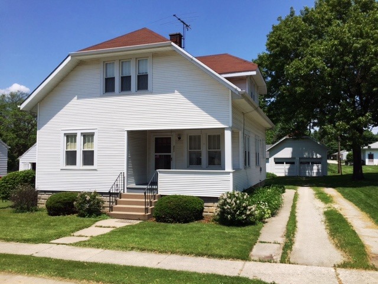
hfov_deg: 61.7
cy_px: 142
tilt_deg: +2.9
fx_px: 317
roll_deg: -1.0
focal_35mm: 29
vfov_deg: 48.2
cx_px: 189
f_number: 2.2
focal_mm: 4.15
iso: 32
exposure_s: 1/3597
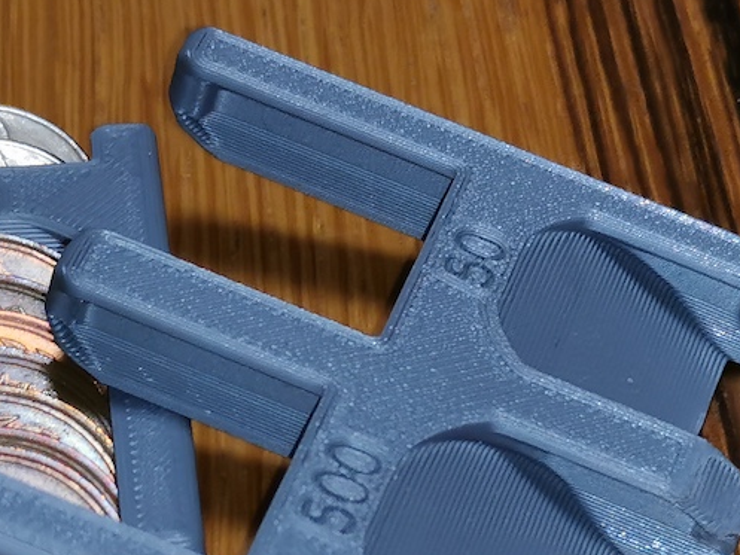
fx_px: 3571
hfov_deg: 11.8
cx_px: 101
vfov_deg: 8.9
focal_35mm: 167
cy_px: 433
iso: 125
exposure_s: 1/50
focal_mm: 5.58
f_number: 1.8
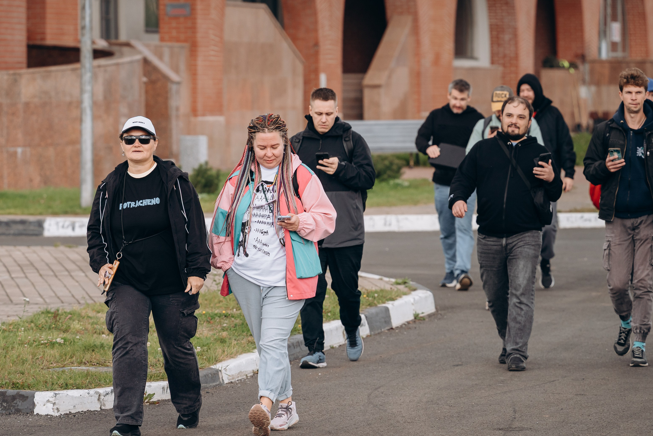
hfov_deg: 8.6
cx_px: 289
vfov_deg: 5.8
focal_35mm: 238
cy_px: 255
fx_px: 4317
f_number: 5
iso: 400
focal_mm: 180
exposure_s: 1/640
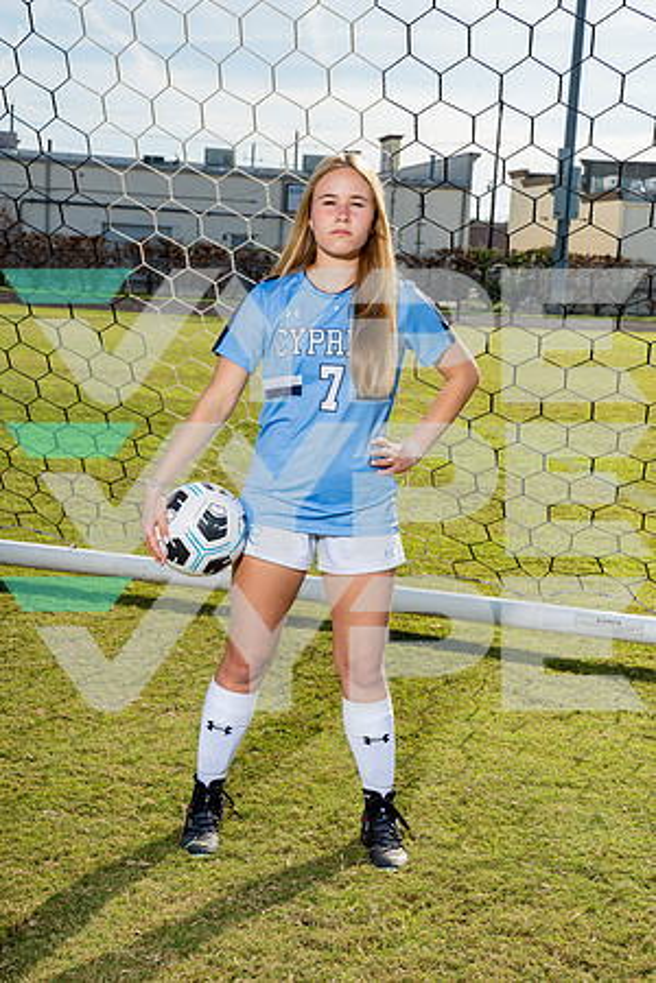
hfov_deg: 19.5
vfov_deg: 28.8
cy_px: 492
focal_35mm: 70
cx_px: 328
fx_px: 1913
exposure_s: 1/250
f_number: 11
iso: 200
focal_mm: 70
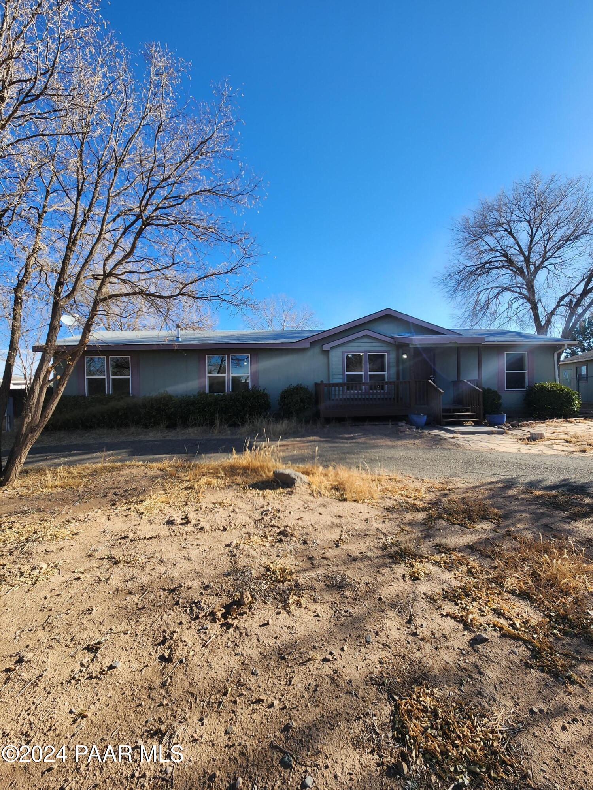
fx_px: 297
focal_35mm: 13
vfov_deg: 106.2
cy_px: 395
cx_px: 296
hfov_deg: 89.9
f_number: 2.2
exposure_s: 1/937
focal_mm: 2.2
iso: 50
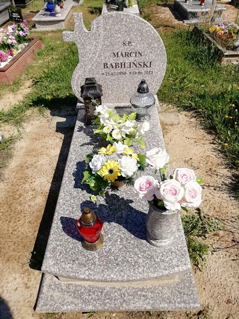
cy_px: 160
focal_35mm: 26
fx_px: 239
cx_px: 120
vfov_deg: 67.3
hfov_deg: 53.1
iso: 50
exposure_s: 1/1942
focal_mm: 3.21
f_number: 2.2
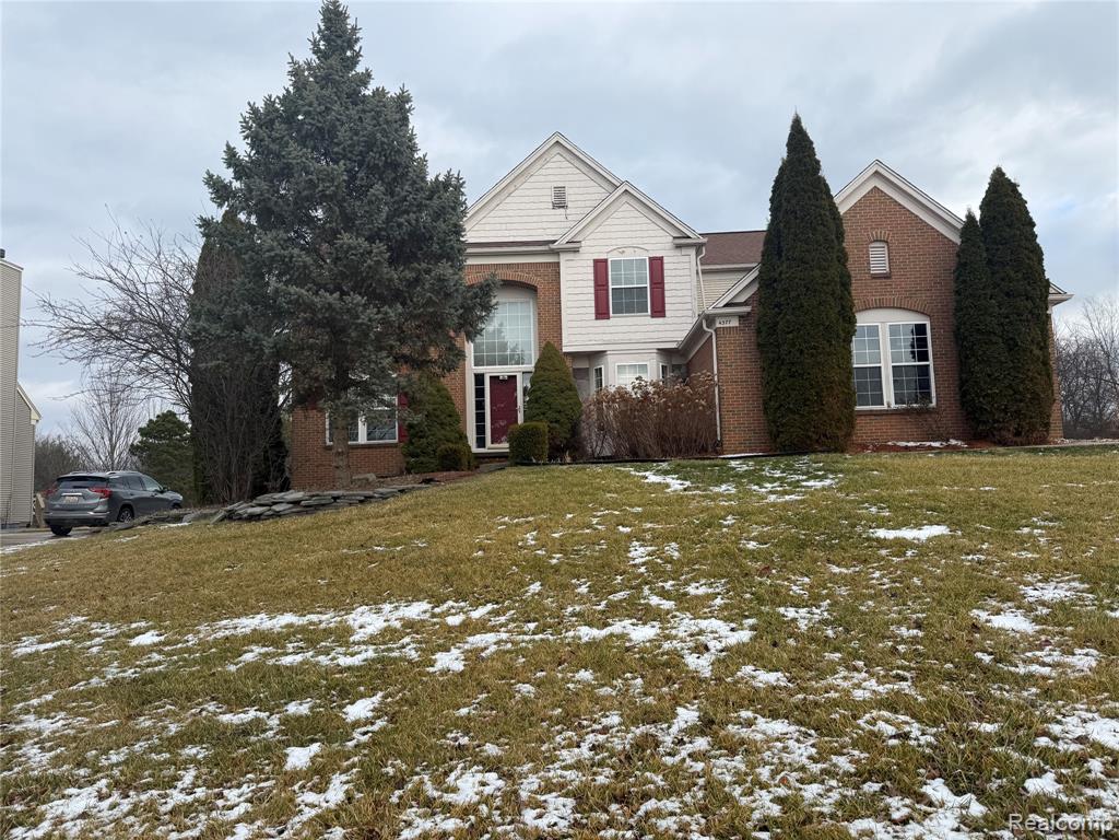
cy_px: 420
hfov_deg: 71.6
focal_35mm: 24
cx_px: 560
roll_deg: +1.8
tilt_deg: +6.8
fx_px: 776
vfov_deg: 56.8
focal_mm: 6.76
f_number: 1.78
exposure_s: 1/1410
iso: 80
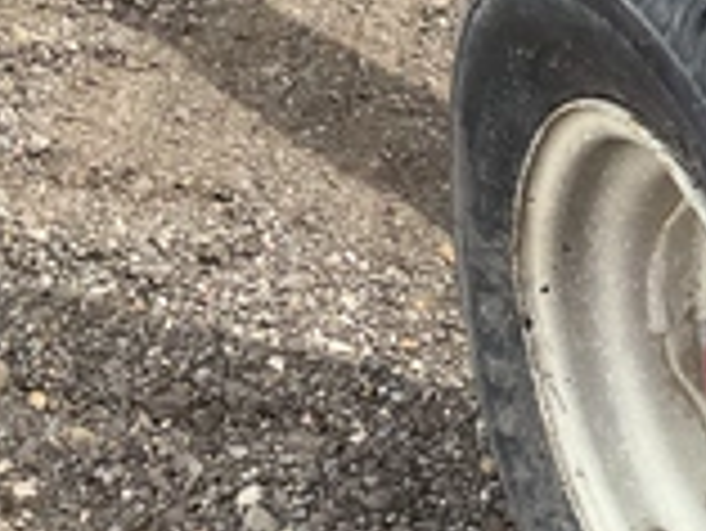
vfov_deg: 19.9
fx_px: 1510
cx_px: 805
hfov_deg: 24.3
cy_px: 284
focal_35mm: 74
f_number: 1.8
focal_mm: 3
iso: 25
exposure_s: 1/635
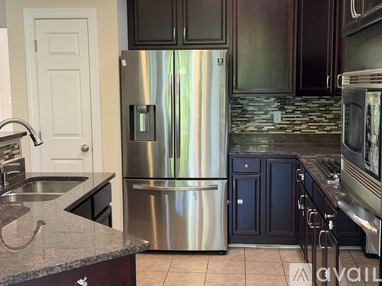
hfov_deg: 39.7
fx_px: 530
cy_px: 143
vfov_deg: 30.3
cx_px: 191
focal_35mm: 48
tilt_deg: -6.1
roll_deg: +0.3
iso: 125
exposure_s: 1/60
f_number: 1.78
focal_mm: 6.76
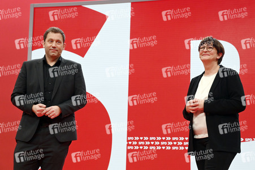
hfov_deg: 28.1
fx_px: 510
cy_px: 85
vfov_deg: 18.9
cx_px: 128
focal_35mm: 72
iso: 5000
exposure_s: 1/640
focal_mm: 72
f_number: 5.6
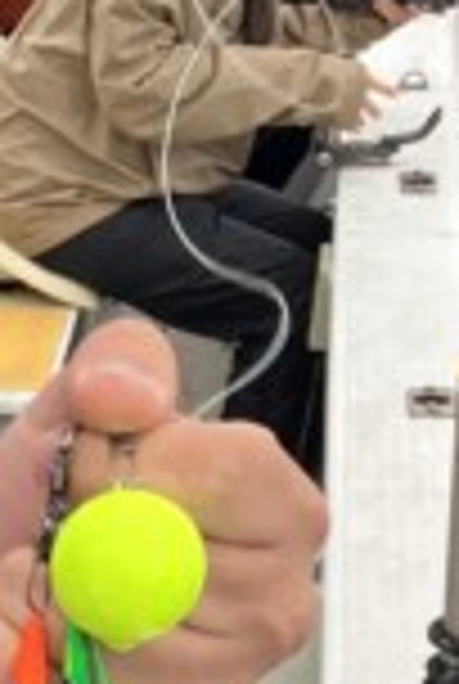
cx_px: -238
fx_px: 2913
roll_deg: -0.1
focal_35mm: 153
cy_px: 896
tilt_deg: -24.7
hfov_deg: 8.8
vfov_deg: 12.9
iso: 64
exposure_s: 1/121
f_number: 1.8
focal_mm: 3.99
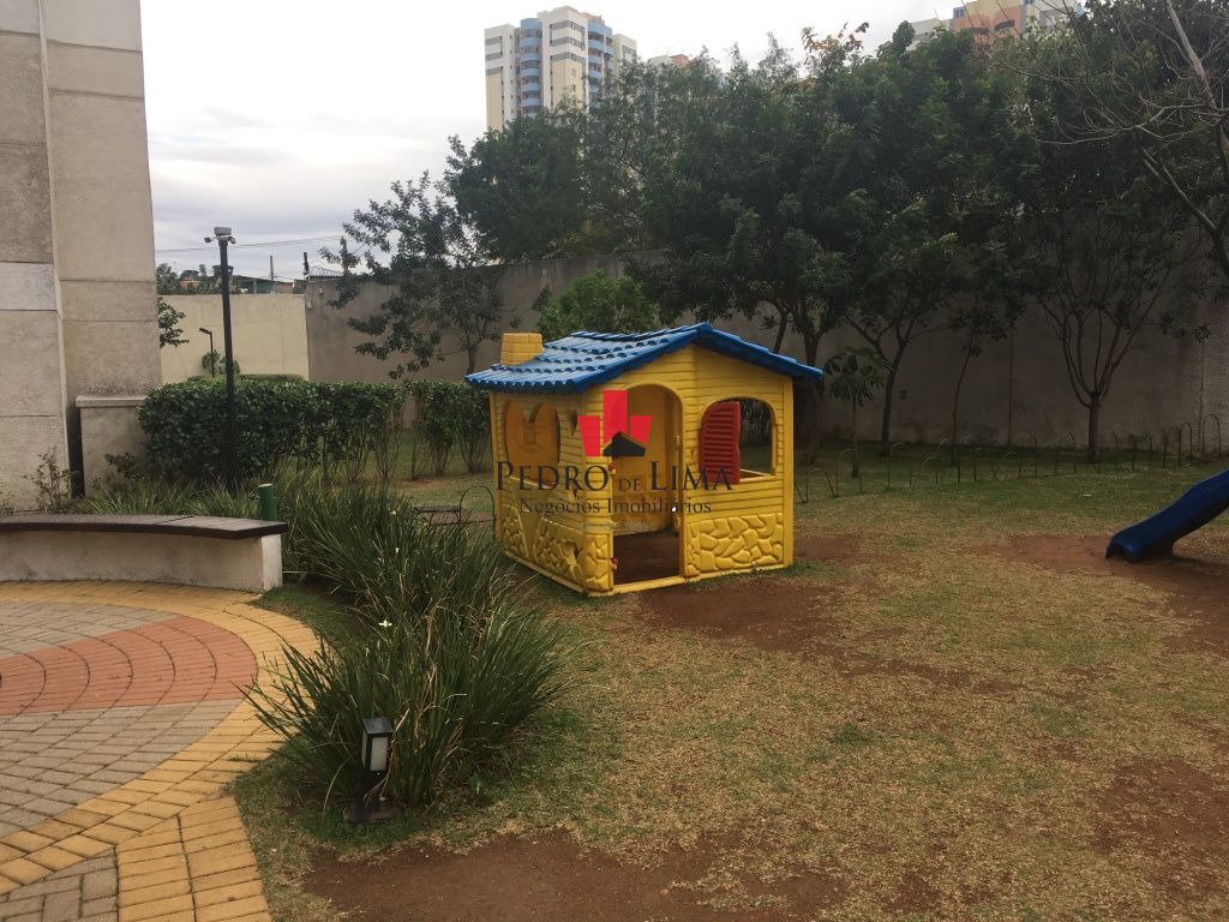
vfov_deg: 48.2
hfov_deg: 61.7
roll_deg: +1.5
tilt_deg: -6.4
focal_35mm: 29
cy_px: 461
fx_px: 1030
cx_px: 614
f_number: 2.2
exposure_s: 1/513
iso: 25
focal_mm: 4.15
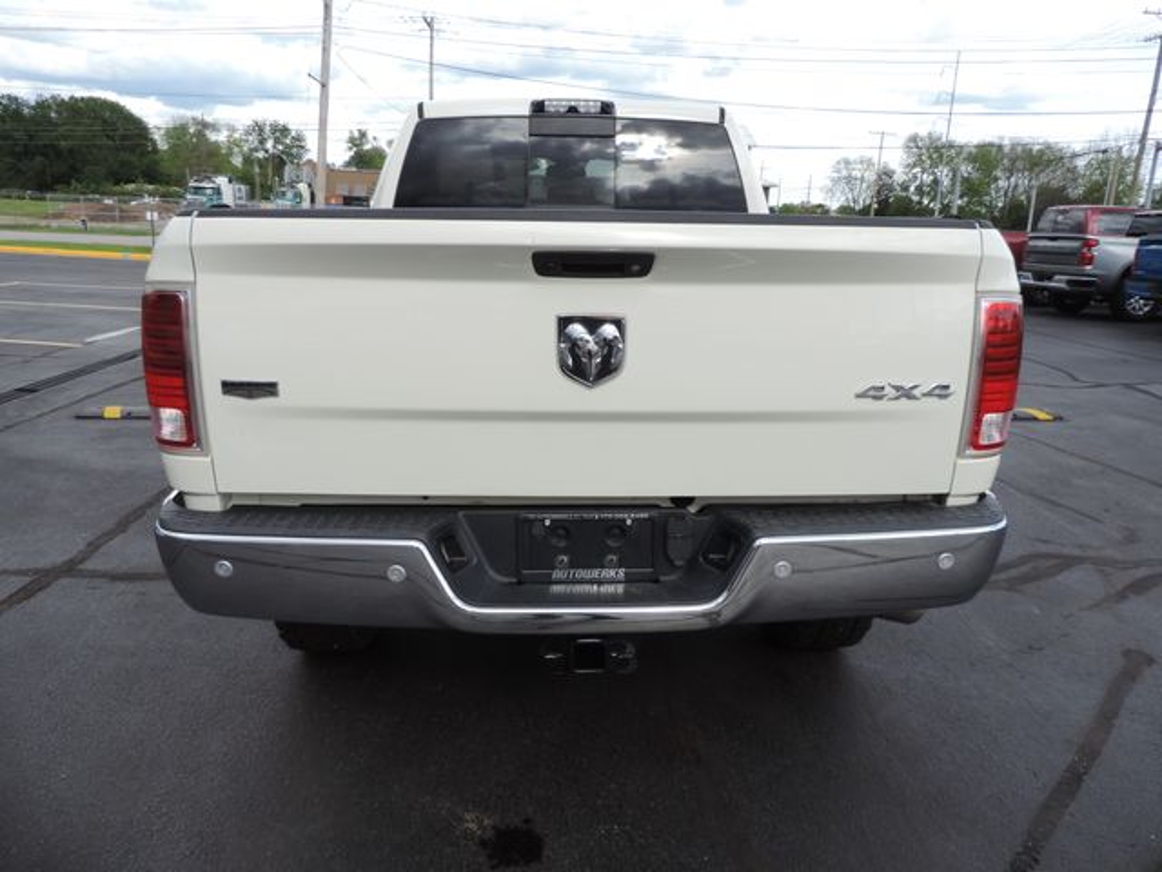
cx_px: 581
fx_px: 806
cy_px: 436
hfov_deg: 71.6
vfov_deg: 56.8
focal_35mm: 24
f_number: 3
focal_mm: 4.3
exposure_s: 1/500
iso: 80
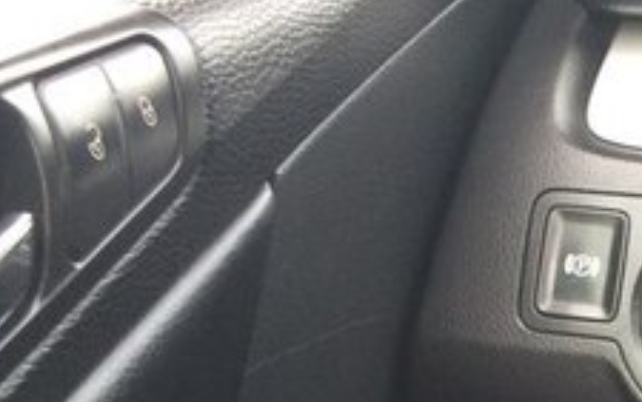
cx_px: 768
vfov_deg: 13.5
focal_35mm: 90
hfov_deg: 21.4
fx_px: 1576
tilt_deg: -36.8
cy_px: 651
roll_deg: +0.0
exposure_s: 1/33
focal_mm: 4.15
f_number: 2.2
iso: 50
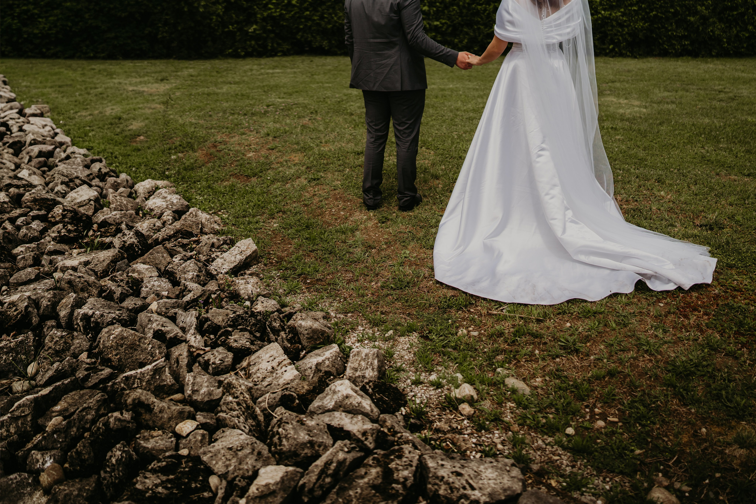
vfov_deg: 37.9
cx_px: 378
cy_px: 252
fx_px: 735
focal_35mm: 35
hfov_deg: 54.4
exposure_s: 1/8000
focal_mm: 35
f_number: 1.8
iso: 125
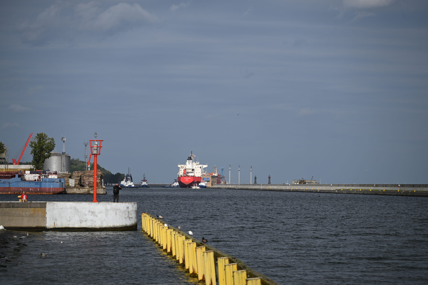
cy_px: 142
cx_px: 215
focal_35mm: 121
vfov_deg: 11.3
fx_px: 1439
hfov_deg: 16.9
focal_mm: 120
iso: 100
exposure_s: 1/2500
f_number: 4
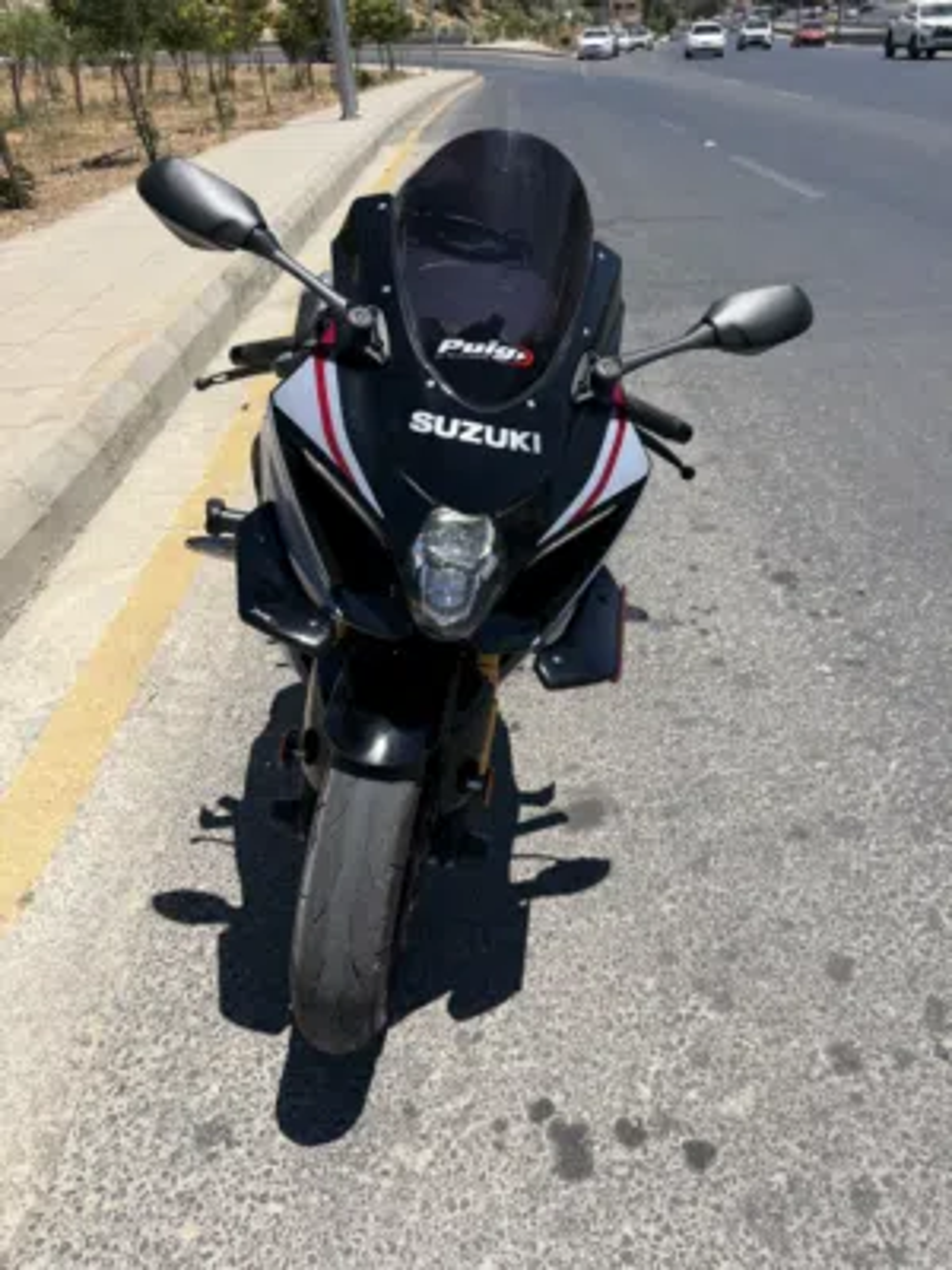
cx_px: 476
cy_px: 635
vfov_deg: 71.6
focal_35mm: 24
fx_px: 880
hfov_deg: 56.8
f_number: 1.78
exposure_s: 1/4975
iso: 80
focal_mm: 6.76
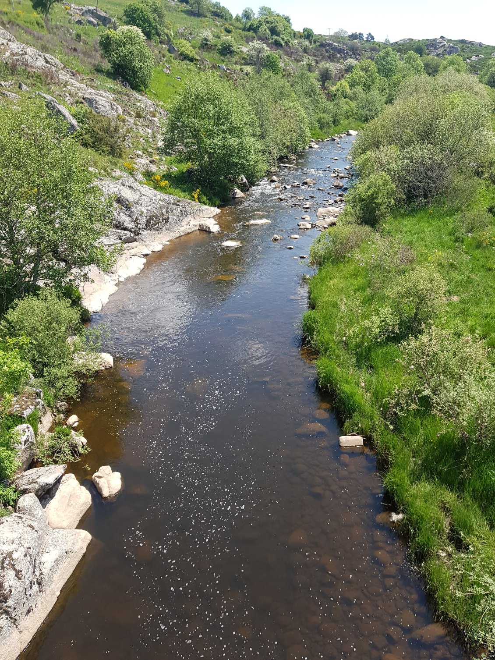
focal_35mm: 26
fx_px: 496
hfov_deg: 53.1
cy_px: 330
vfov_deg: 67.3
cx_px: 248
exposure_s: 1/894
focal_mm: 4.2
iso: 50
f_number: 1.7
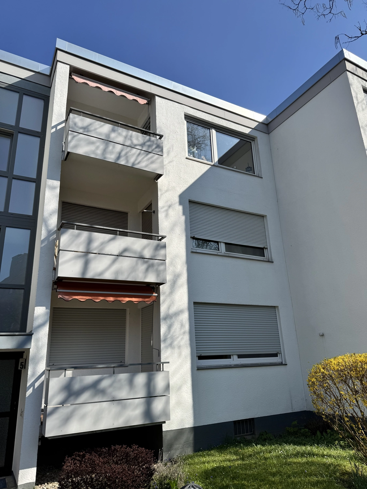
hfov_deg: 56.8
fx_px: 339
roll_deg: +3.0
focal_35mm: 24
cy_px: 244
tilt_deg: +17.8
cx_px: 184
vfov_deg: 71.6
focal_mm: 6.76
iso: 80
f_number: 1.78
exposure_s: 1/5348
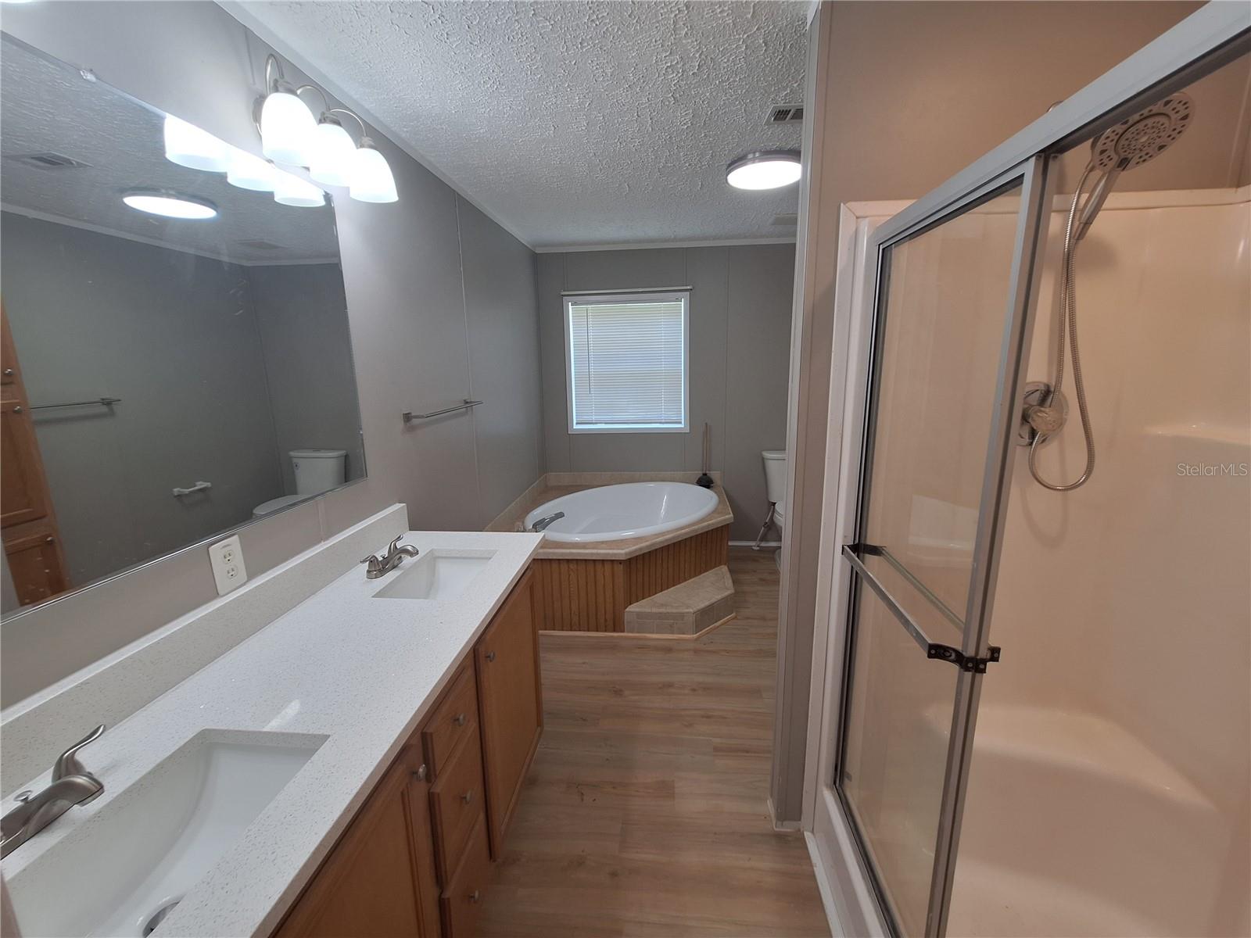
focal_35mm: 13
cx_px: 626
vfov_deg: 89.9
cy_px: 469
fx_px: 470
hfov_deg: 106.2
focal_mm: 1.74
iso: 50
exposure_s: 1/60
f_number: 2.2
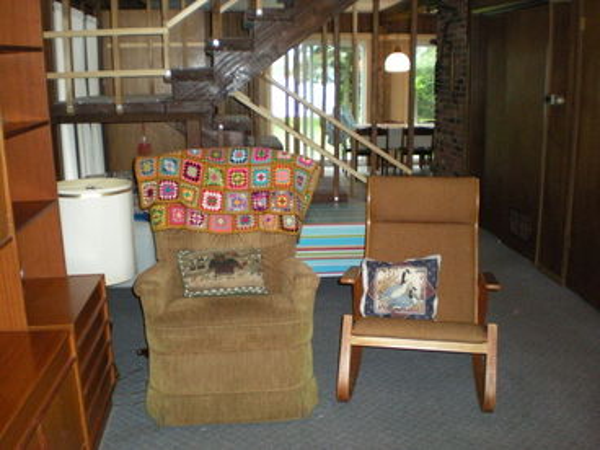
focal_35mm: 38
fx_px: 659
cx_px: 300
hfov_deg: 49.0
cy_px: 225
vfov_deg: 37.7
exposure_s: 1/60
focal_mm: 6.3
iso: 562
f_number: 3.1
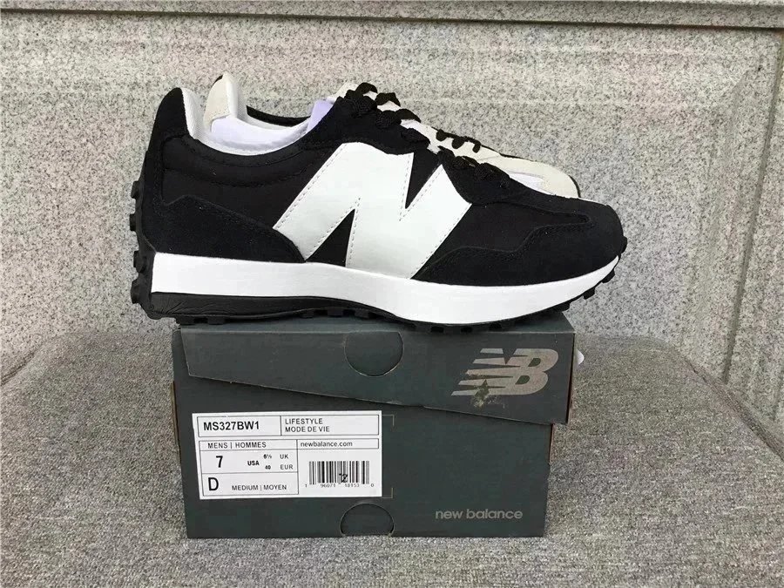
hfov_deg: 58.4
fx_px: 702
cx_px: 392
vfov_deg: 45.4
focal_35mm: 31
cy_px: 294
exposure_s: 1/129
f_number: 2.4
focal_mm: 3.3
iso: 25
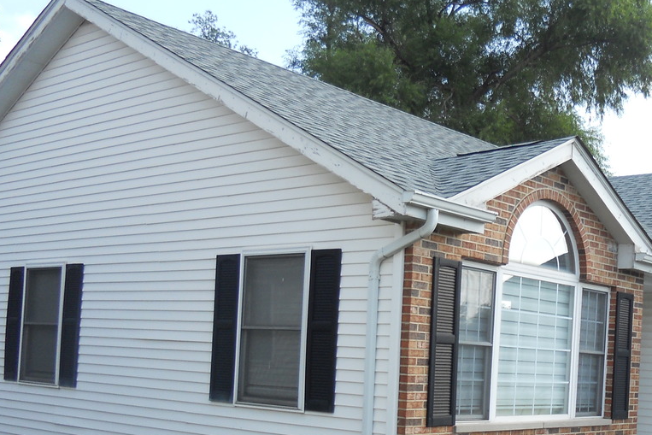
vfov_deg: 25.3
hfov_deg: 36.1
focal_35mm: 53
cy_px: 308
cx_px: 537
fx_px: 960
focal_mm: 4.9
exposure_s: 1/500
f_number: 8
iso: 80
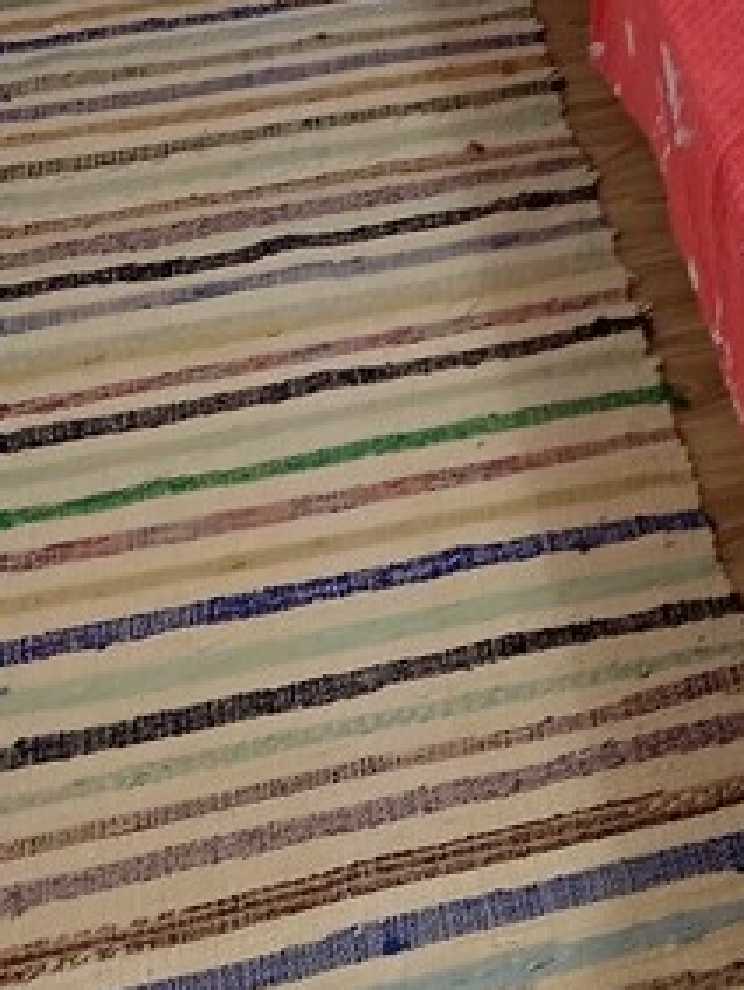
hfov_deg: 13.8
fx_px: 2804
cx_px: 1242
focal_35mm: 98
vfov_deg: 18.4
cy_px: -348
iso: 836
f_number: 1.9
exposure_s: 1/33.3
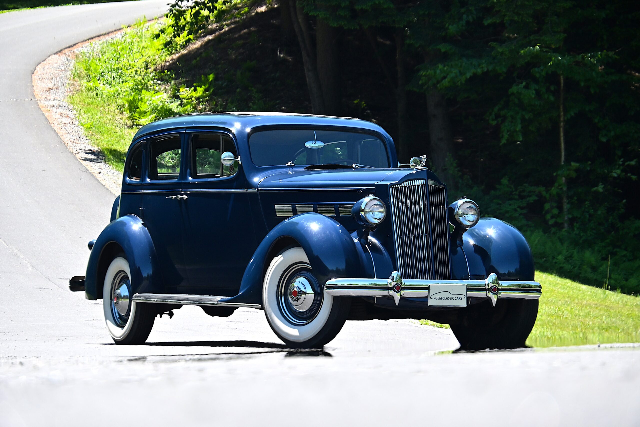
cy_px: 214
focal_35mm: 189
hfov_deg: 10.9
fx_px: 3360
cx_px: 320
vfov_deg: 7.3
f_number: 5.6
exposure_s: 1/250
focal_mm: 126
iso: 360
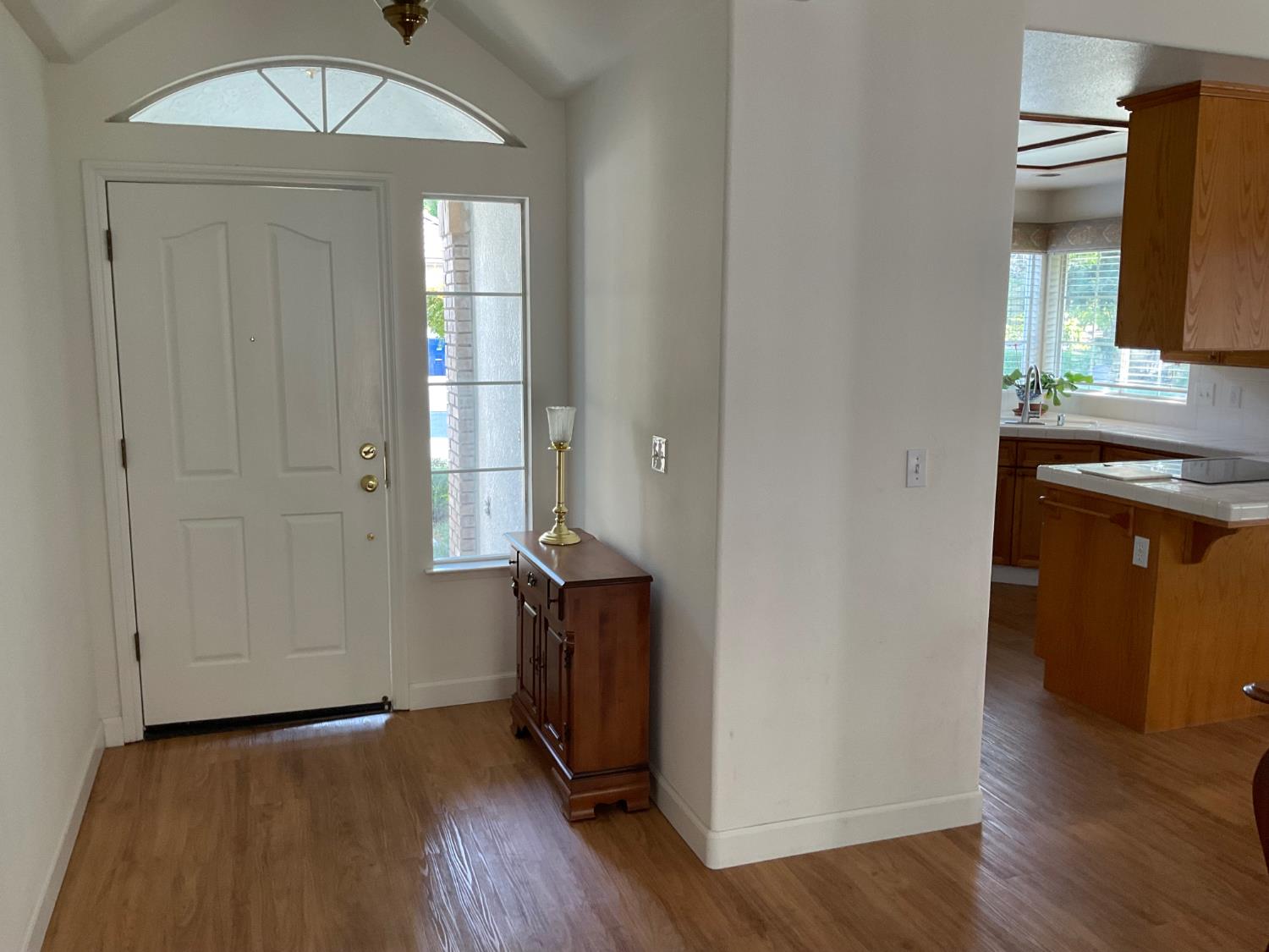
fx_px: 1063
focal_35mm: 29
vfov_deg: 48.2
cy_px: 476
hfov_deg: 61.7
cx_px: 634
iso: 64
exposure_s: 1/60
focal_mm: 3
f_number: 1.8
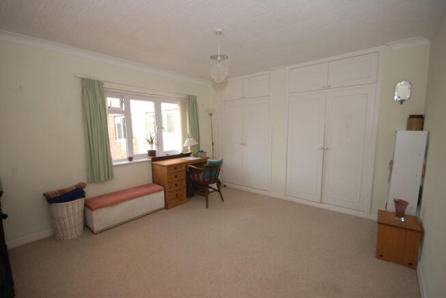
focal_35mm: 15
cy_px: 149
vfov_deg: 77.5
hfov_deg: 100.3
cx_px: 223
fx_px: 186
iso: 200
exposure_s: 1/80
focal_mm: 10
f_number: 4.5
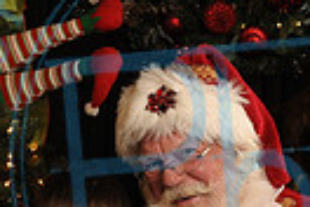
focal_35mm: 141
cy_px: 158
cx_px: 251
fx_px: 1214
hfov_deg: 14.5
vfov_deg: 9.7
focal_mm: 32
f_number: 5.6
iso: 1000
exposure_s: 1/125
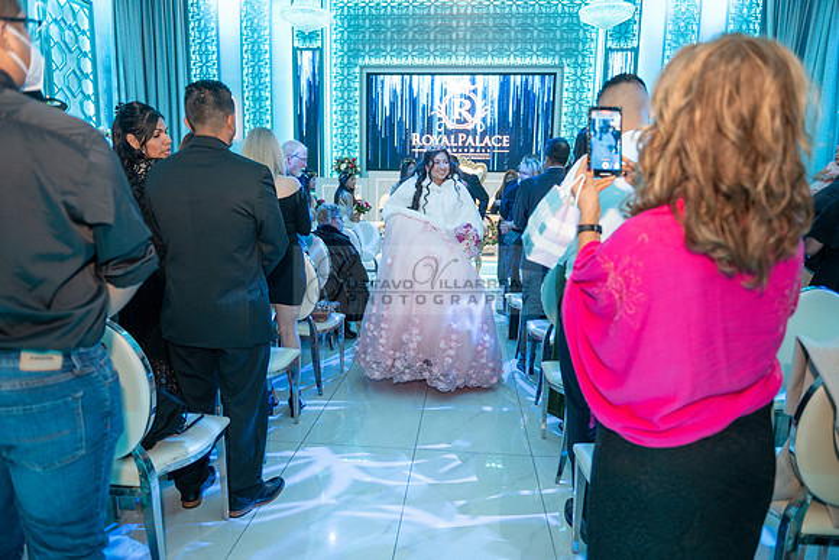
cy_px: 280
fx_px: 559
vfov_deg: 53.2
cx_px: 420
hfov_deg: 73.7
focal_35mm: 24
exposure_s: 1/125
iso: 1600
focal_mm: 24
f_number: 2.8
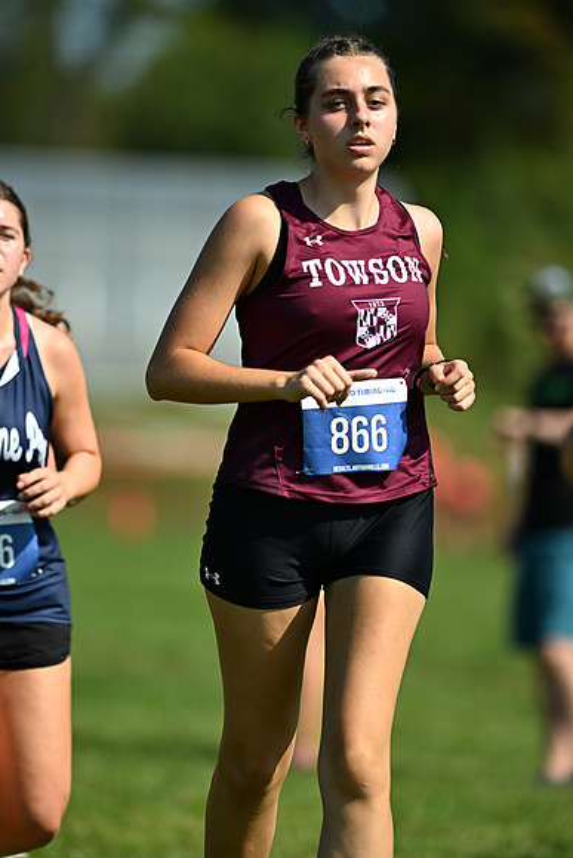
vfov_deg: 6.9
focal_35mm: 300
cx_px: 286
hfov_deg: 4.6
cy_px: 429
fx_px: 7158
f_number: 2.8
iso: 140
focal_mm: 300
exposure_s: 1/2500
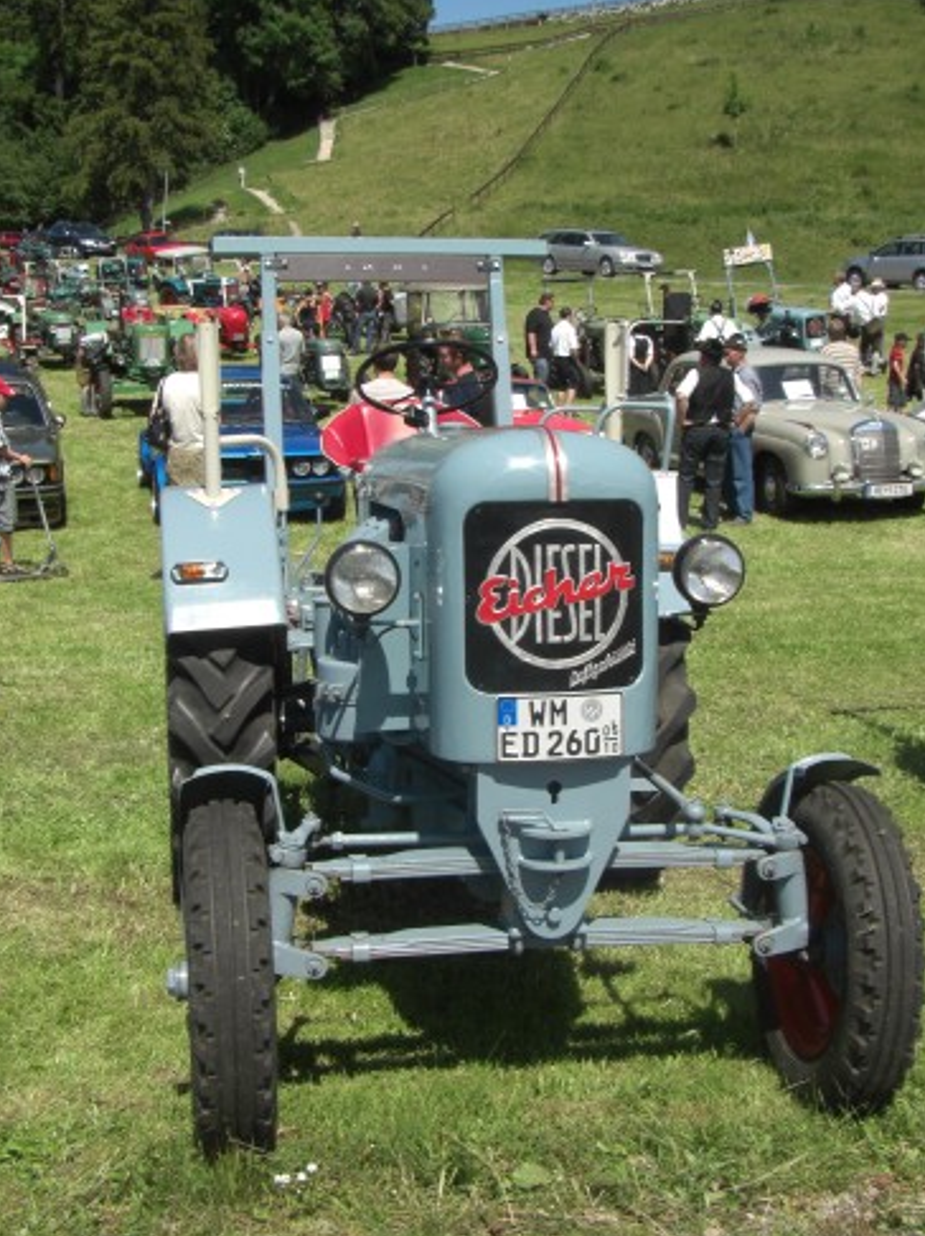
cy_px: 570
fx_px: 1533
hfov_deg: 33.6
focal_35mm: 43
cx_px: 457
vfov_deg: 43.8
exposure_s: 1/320
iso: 64
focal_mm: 6.3
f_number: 4.6
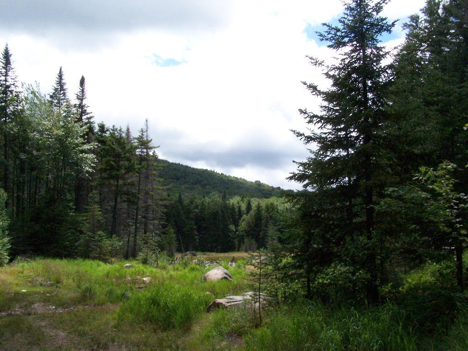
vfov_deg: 37.7
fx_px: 514
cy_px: 176
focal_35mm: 38
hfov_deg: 49.0
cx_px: 234
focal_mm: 6.3
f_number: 5.6
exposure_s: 1/1600
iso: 400
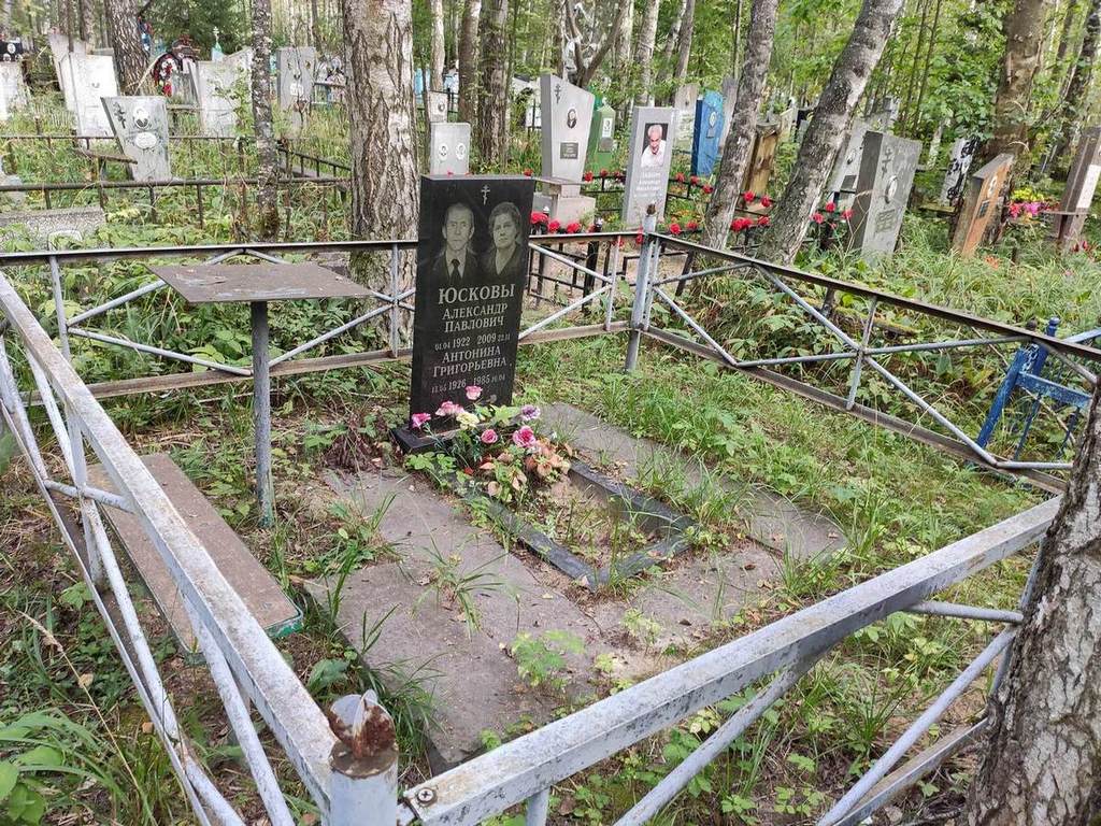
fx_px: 827
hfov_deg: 67.3
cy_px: 413
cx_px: 550
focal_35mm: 26
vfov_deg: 53.1
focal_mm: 4.77
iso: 203
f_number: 1.75
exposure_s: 1/60
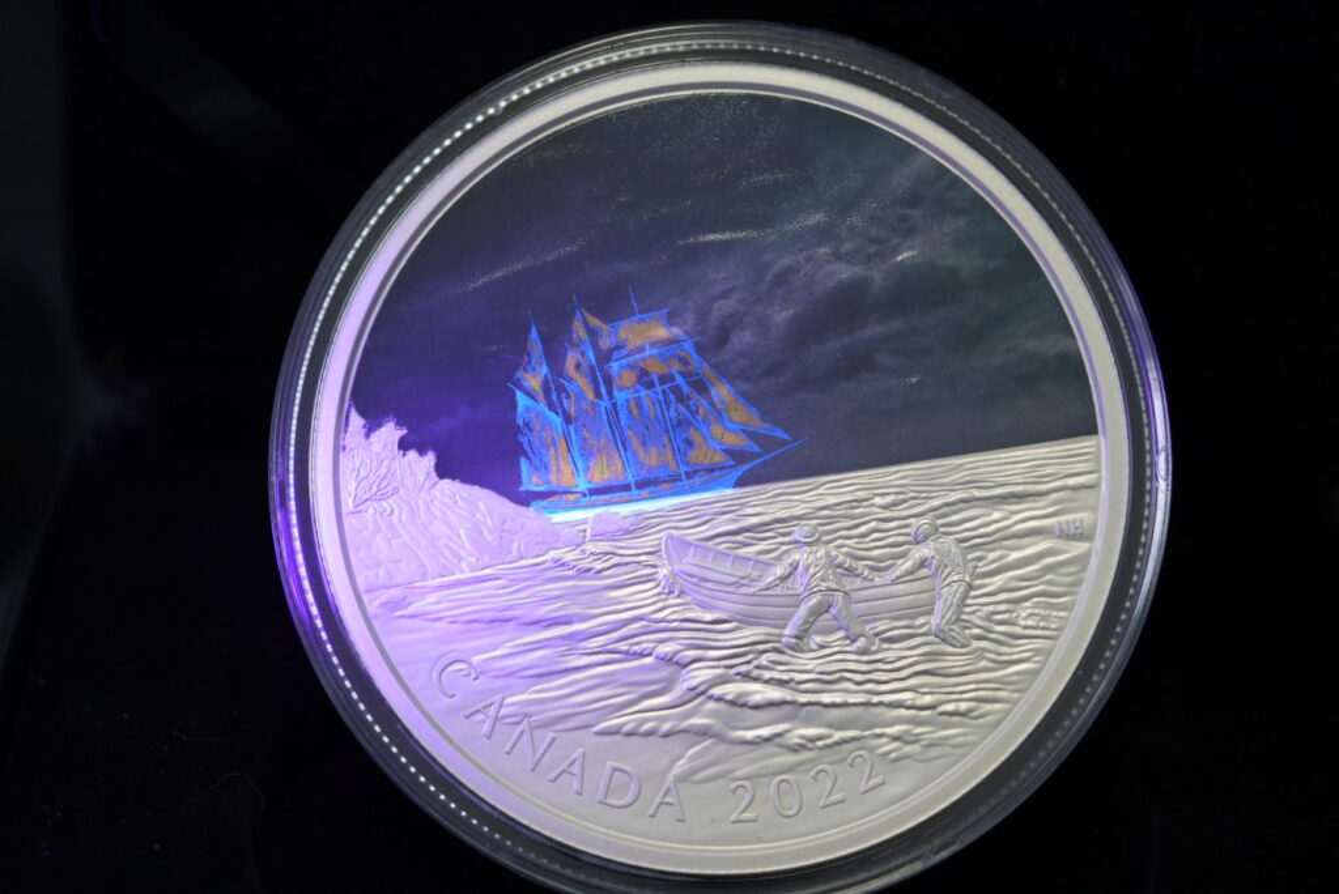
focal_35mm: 135
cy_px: 447
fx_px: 5024
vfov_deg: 10.2
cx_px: 670
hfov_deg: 15.2
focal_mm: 90
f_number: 4
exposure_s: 1/160
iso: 800
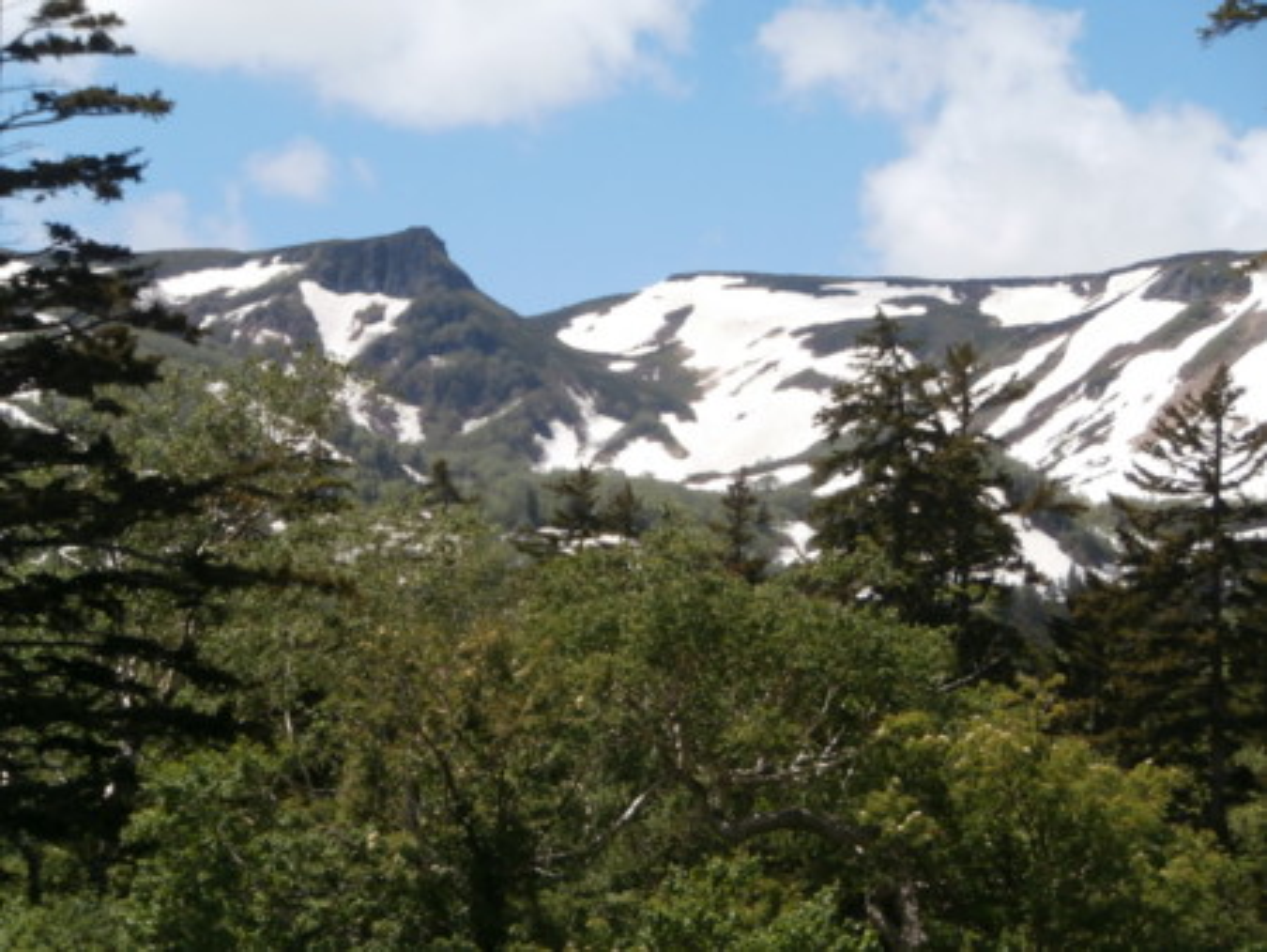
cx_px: 634
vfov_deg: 13.5
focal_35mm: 110
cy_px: 476
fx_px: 4028
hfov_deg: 17.9
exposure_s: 1/500
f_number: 5.4
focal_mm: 19.54
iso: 100
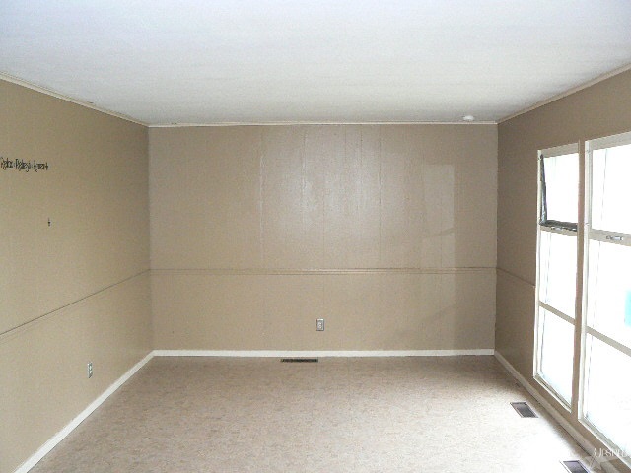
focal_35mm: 36
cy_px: 236
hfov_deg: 51.4
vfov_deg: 39.7
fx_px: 656
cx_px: 316
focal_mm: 6
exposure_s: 1/30
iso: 250
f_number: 2.8
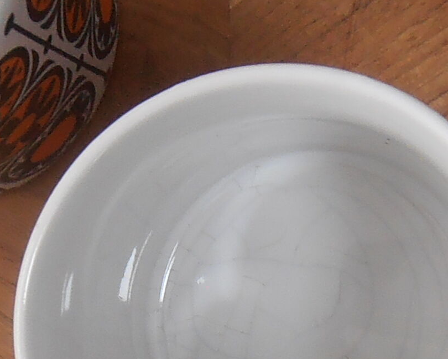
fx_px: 1644
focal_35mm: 124
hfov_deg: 15.5
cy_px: 335
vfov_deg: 12.3
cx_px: 201
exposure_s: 1/30
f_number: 3
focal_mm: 4.2
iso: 100
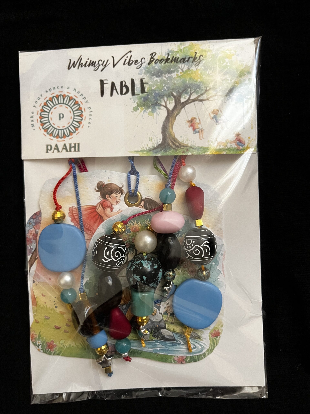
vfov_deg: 67.3
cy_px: 207
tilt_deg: -87.3
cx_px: 155
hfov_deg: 53.1
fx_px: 310
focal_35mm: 26
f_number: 1.6
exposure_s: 1/60
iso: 320
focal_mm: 5.1
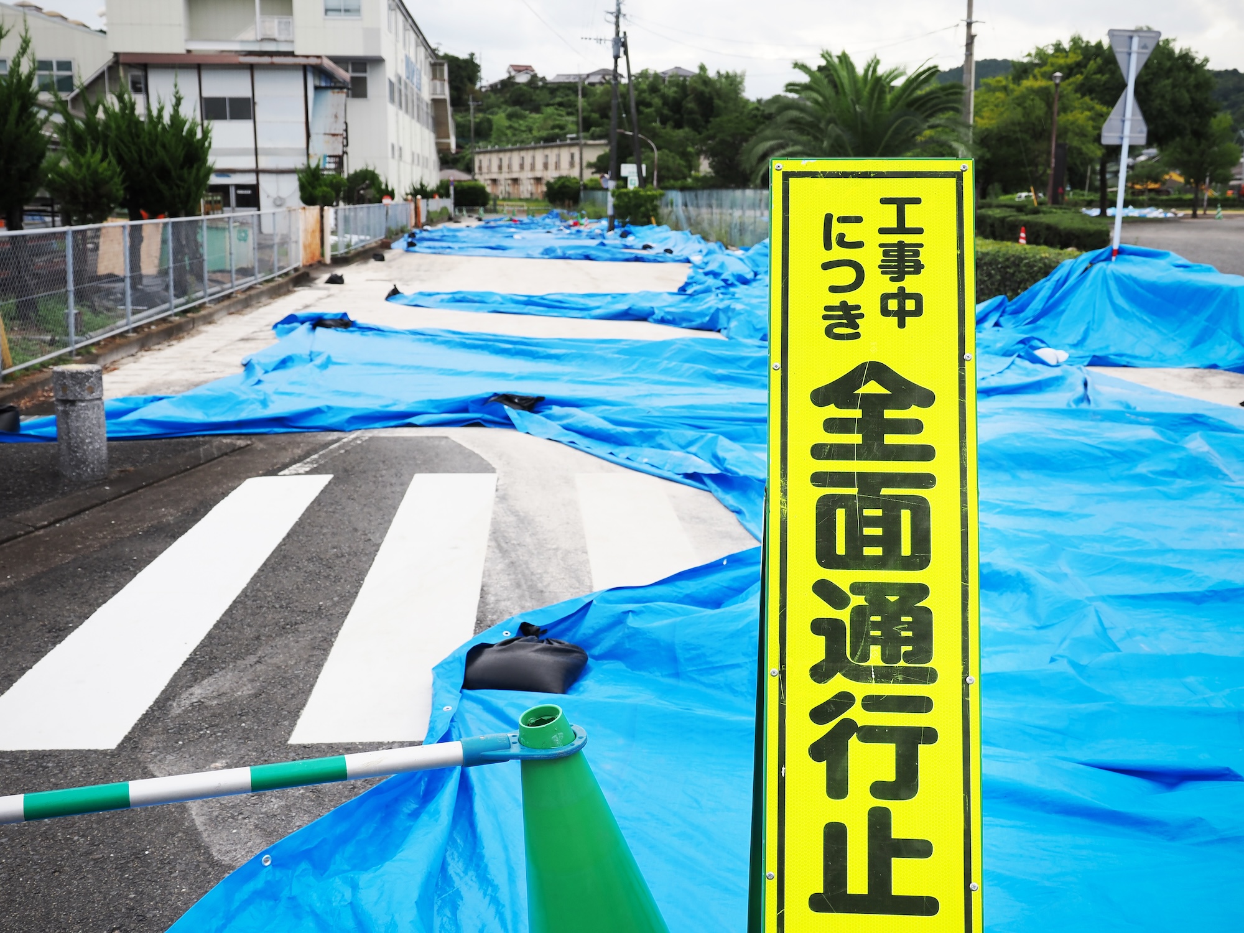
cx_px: 622
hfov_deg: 51.4
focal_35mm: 36
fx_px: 1294
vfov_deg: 39.7
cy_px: 466
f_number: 4
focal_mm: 18
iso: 200
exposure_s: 1/200
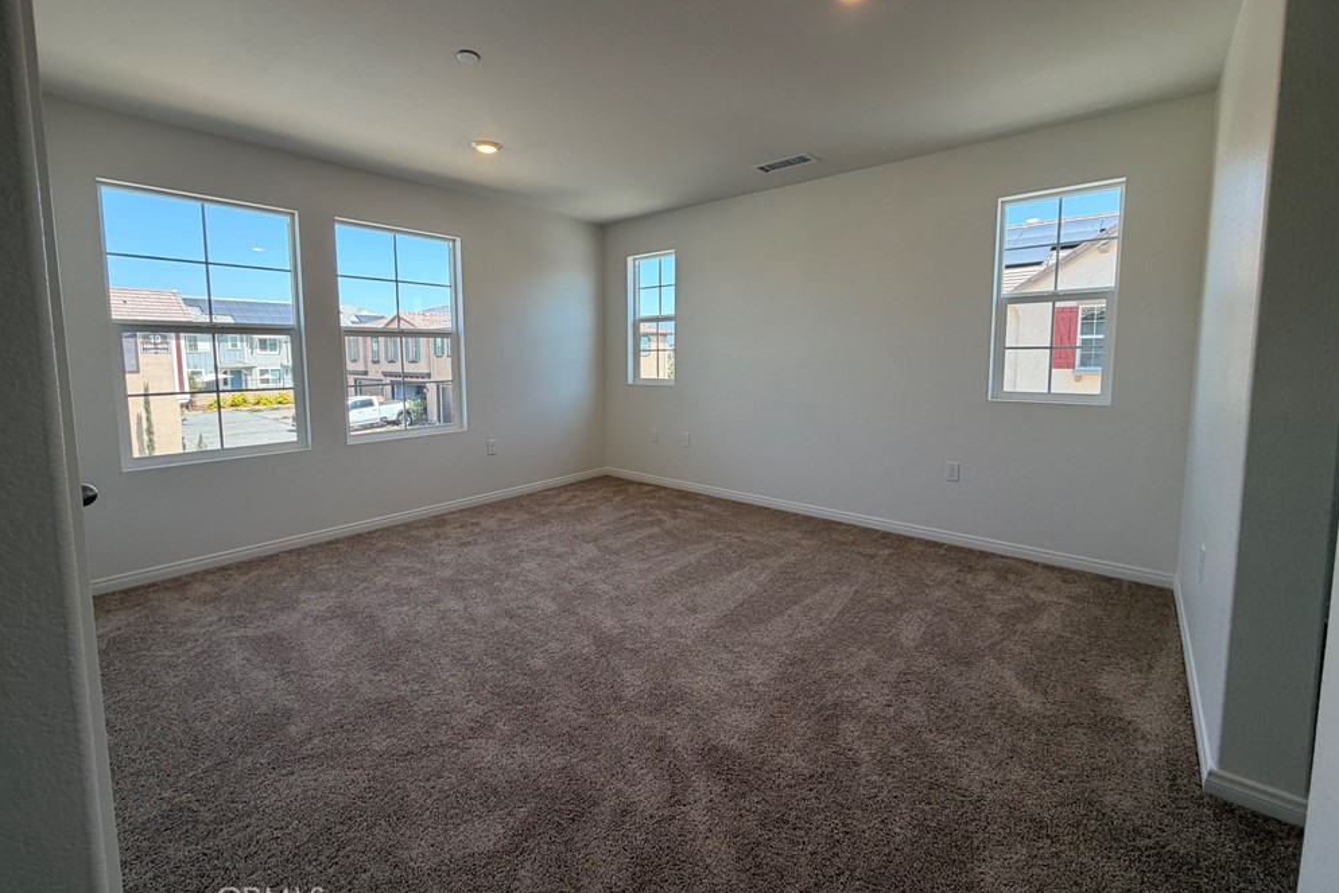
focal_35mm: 15
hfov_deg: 100.4
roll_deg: +0.3
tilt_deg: -4.9
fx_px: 558
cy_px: 401
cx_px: 667
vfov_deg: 77.1
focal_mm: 2.22
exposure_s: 1/122
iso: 50
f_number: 2.2
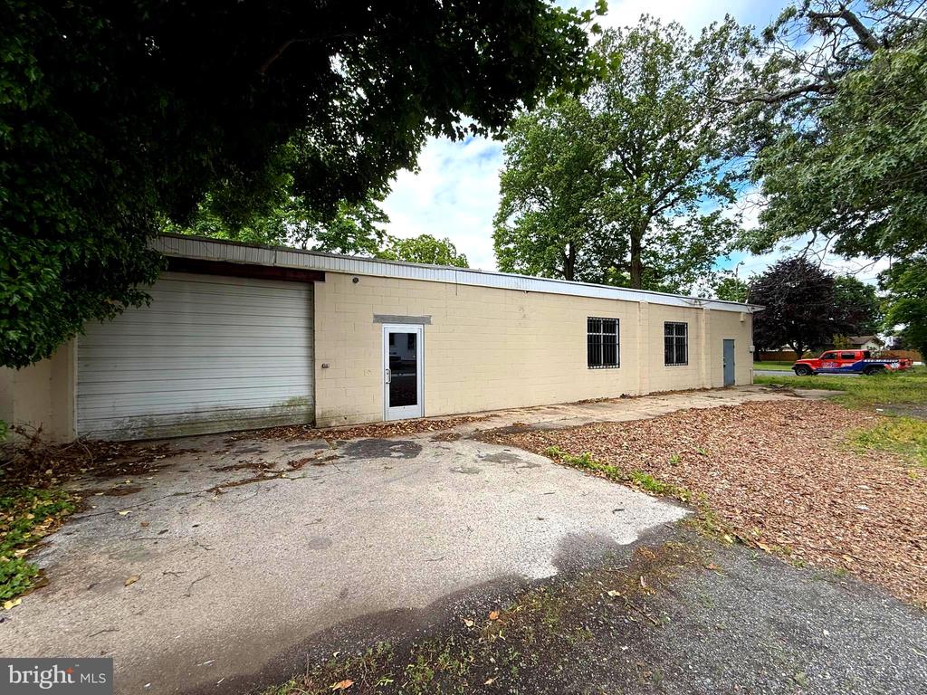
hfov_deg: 102.1
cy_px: 348
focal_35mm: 14
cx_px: 464
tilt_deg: +0.8
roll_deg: +0.7
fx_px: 375
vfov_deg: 85.7
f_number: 2.2
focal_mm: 2.22
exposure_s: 1/619
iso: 64
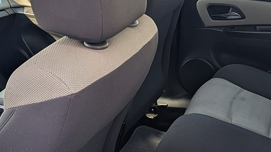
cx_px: 187
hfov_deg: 35.0
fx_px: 424
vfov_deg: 20.3
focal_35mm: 59
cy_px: 103
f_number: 1.68
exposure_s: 1/73.9
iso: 17
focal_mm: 6.9
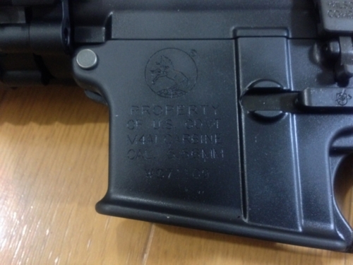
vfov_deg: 42.9
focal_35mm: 33
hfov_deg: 55.4
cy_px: 132
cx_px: 176
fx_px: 337
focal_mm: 4.12
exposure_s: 1/15
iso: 800
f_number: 2.4
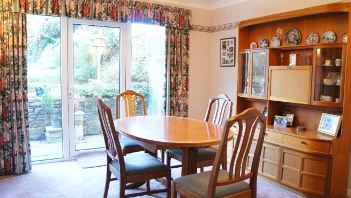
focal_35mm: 29
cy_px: 99
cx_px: 175
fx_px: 270
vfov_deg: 40.2
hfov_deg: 66.0
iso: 1600
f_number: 3.5
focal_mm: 18
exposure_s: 1/80
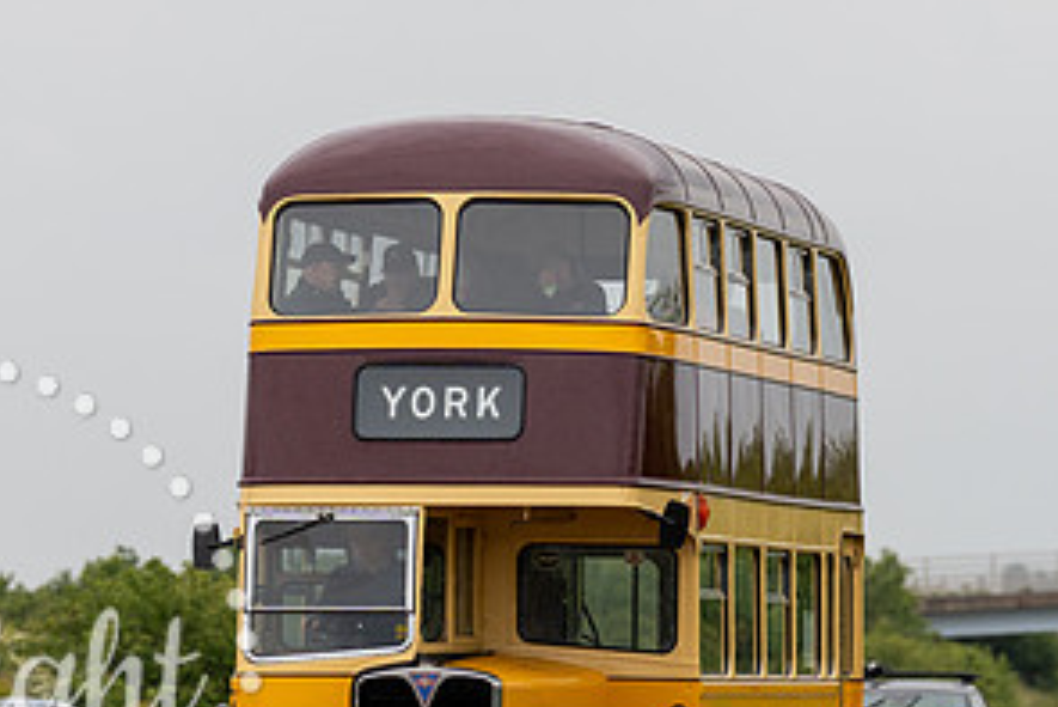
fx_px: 10320
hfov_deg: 5.9
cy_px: 650
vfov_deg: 3.9
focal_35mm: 351
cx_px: 474
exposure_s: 1/1000
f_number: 3.5
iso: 250
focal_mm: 143
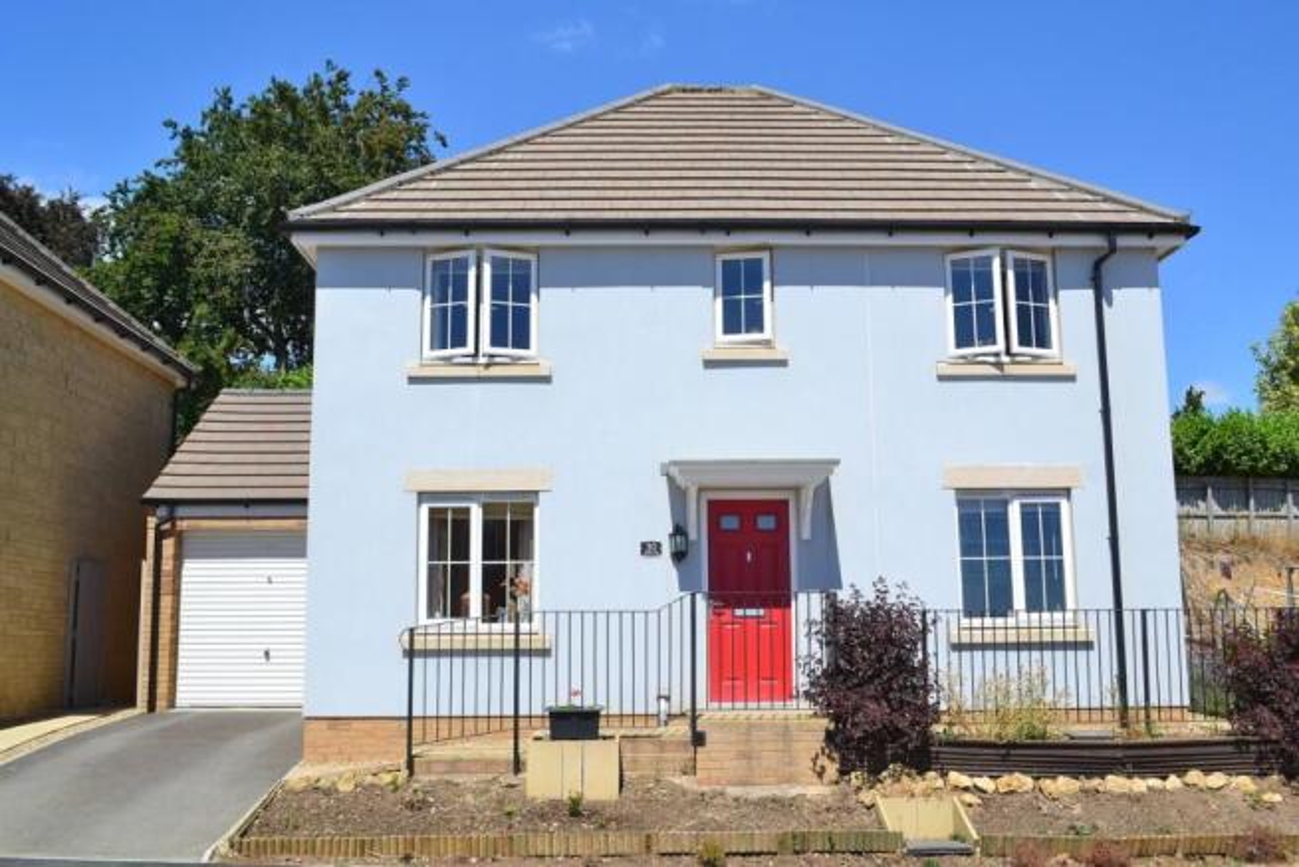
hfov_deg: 57.2
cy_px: 434
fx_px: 1191
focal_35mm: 33
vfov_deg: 40.0
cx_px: 650
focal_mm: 22
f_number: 11
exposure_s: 1/500
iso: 250
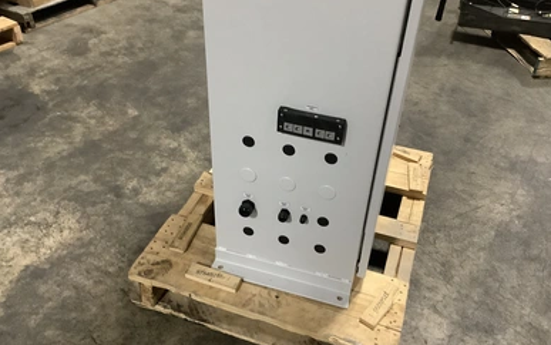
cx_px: 283
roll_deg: -3.7
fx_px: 511
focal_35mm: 34
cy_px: 165
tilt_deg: -39.4
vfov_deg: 37.3
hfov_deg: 56.7
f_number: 2.4
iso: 500
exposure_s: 1/30
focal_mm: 3.3
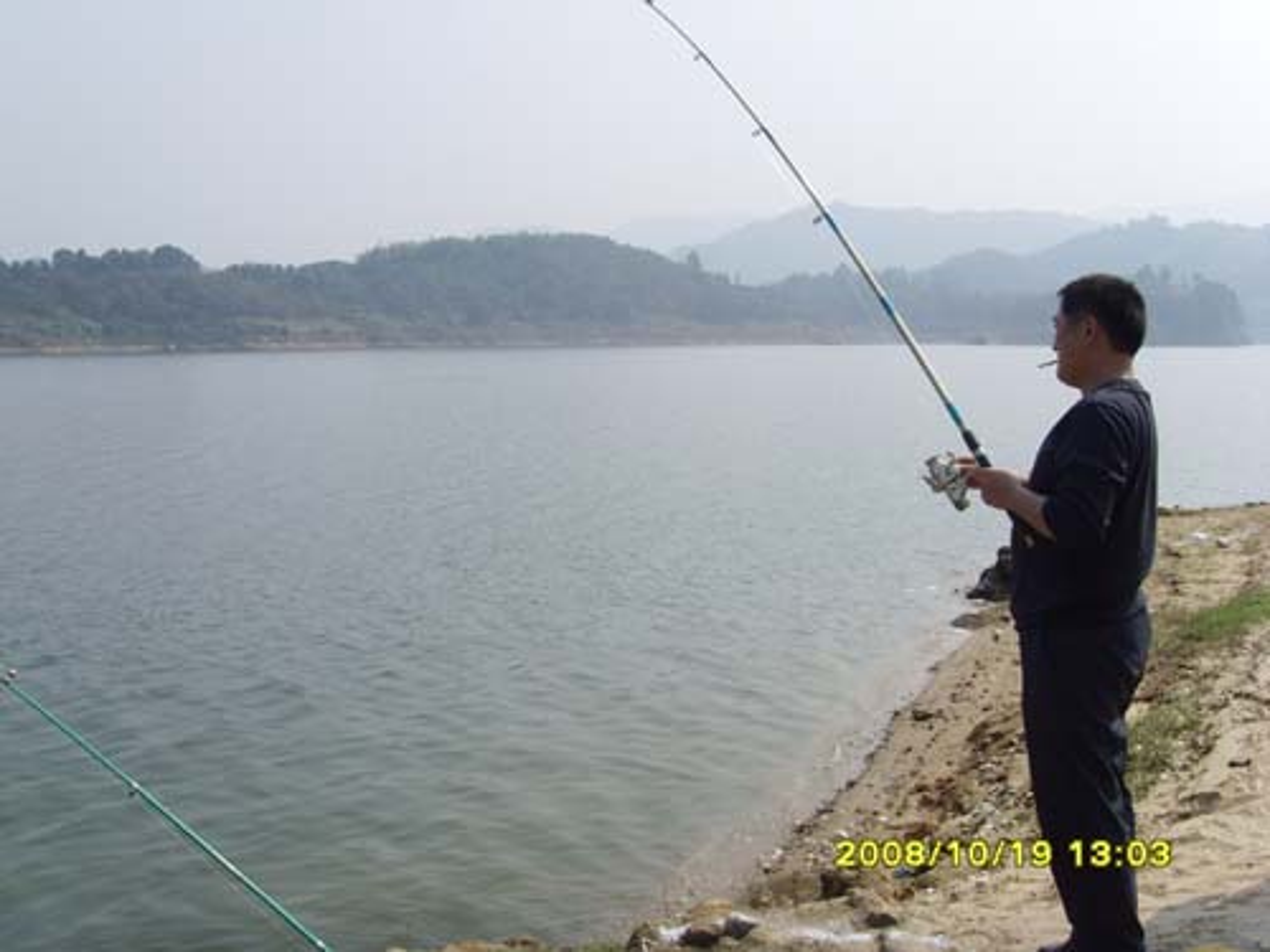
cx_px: 635
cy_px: 476
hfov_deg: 47.9
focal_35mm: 39
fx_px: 1431
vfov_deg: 36.8
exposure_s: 1/350
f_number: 6.3
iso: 80
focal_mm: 6.6
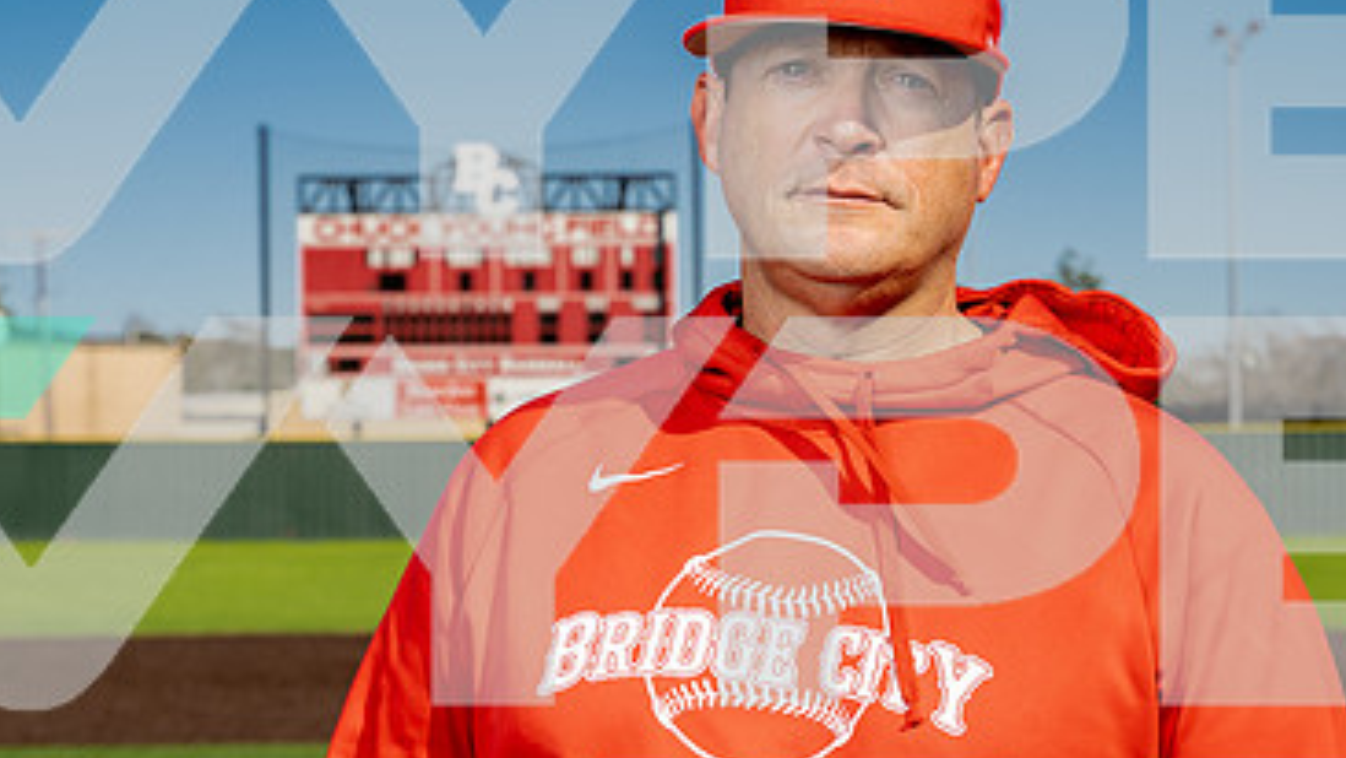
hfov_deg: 19.8
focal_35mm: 108
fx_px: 3855
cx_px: 647
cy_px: 513
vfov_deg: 11.2
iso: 100
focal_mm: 65
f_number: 8
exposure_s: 1/250
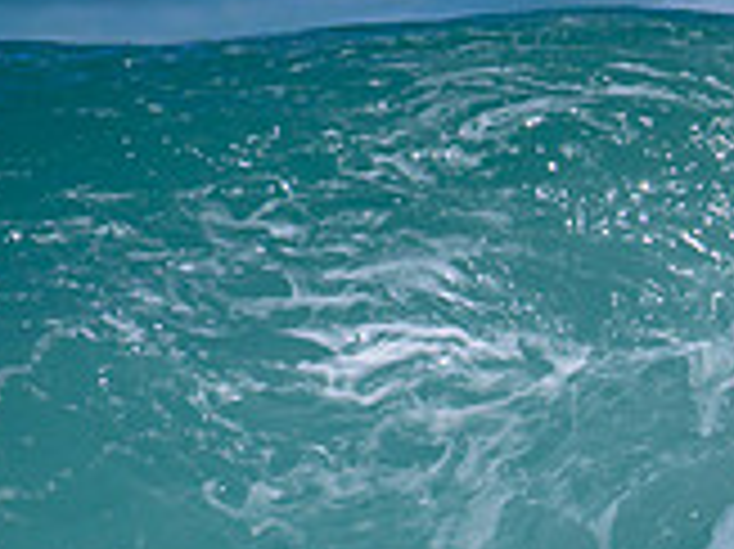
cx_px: 1513
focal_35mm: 2196
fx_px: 46530
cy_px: 872
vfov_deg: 0.7
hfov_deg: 0.9
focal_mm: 530
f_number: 11
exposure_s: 1/2000
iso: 400
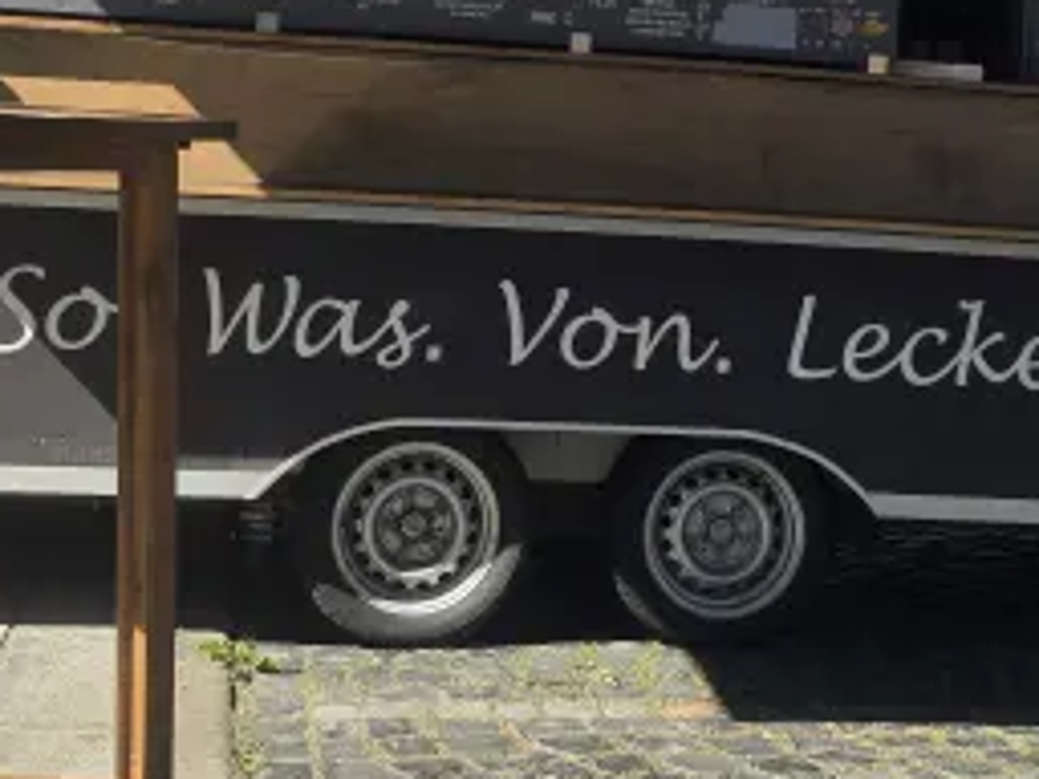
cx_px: 597
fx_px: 2161
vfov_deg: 19.9
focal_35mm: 72
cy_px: 24
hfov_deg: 27.0
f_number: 1.7
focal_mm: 6.3
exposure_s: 1/450
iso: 12
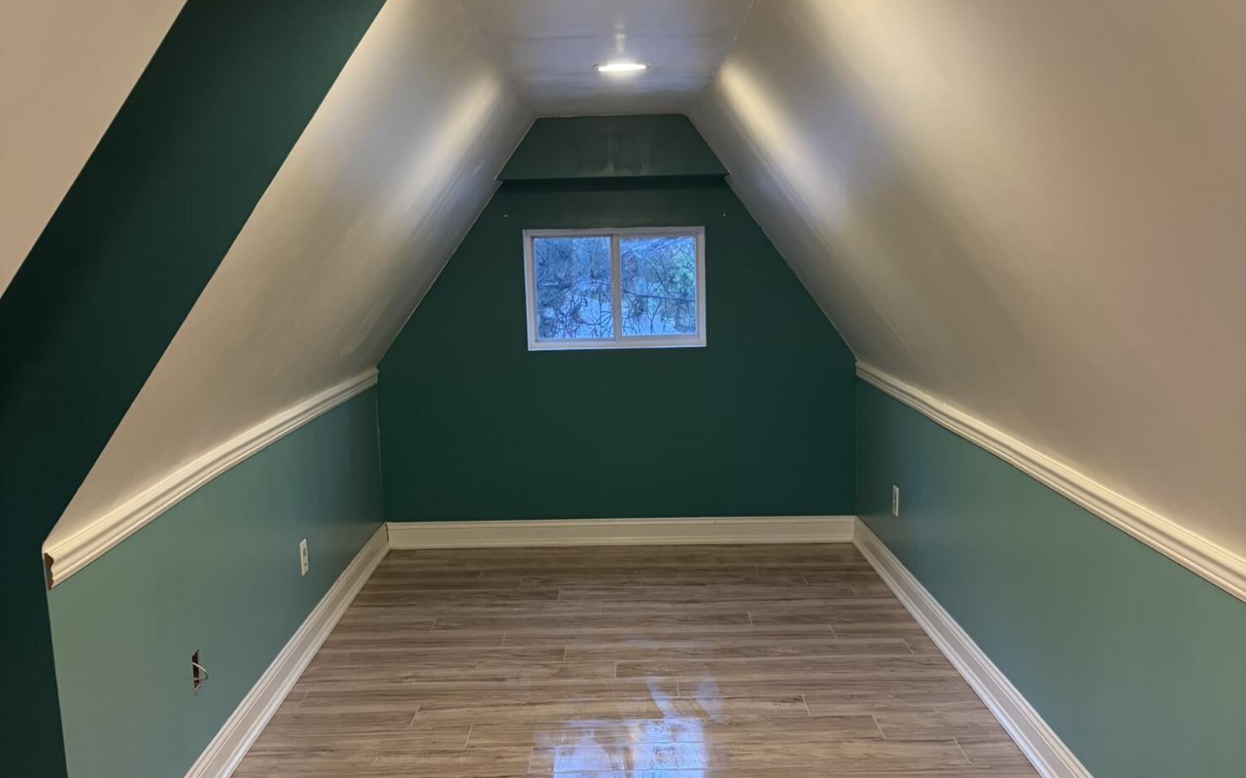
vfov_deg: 34.3
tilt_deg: -10.2
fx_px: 1256
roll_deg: +0.7
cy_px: 458
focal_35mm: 37
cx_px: 623
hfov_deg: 52.8
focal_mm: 5.96
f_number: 1.6
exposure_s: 1/60
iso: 200
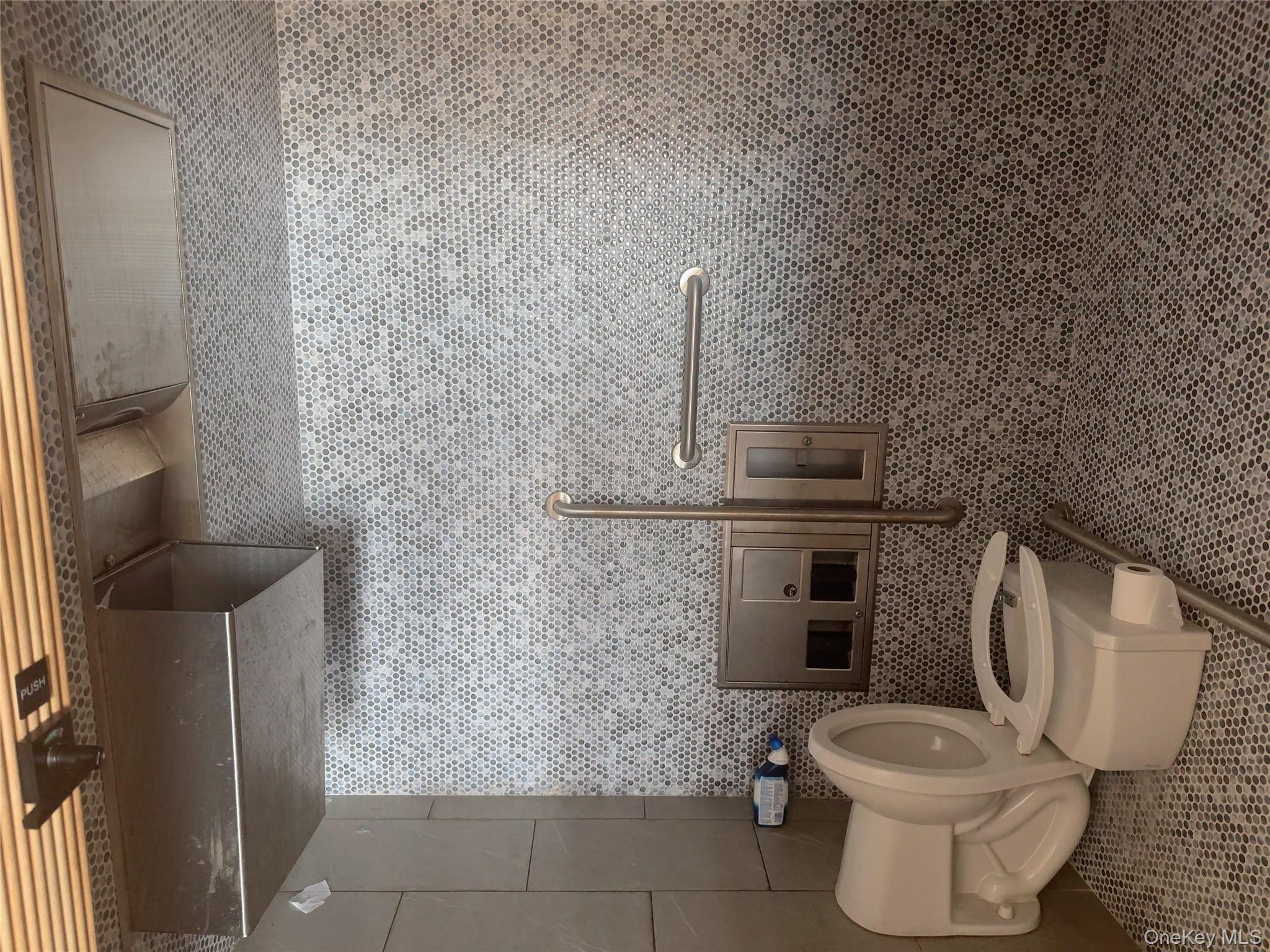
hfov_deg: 71.6
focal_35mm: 24
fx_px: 881
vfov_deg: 56.8
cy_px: 476
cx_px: 635
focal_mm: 6.76
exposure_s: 1/60
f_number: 1.78
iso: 500
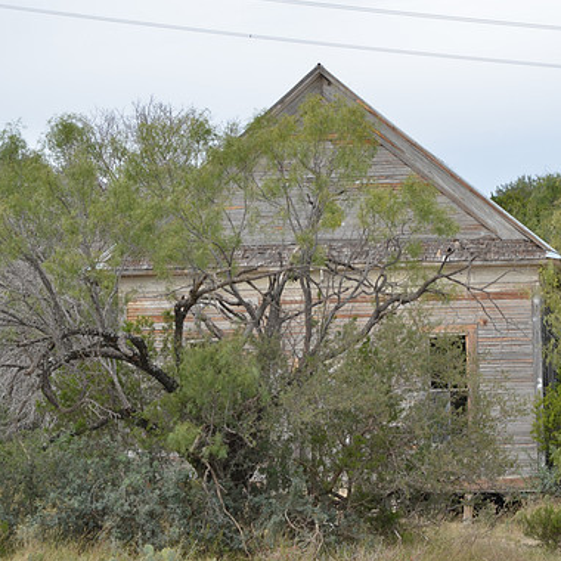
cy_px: 282
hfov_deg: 12.8
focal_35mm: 136
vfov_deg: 12.8
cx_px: 344
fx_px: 2494
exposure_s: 1/160
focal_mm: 70
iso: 200
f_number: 6.3
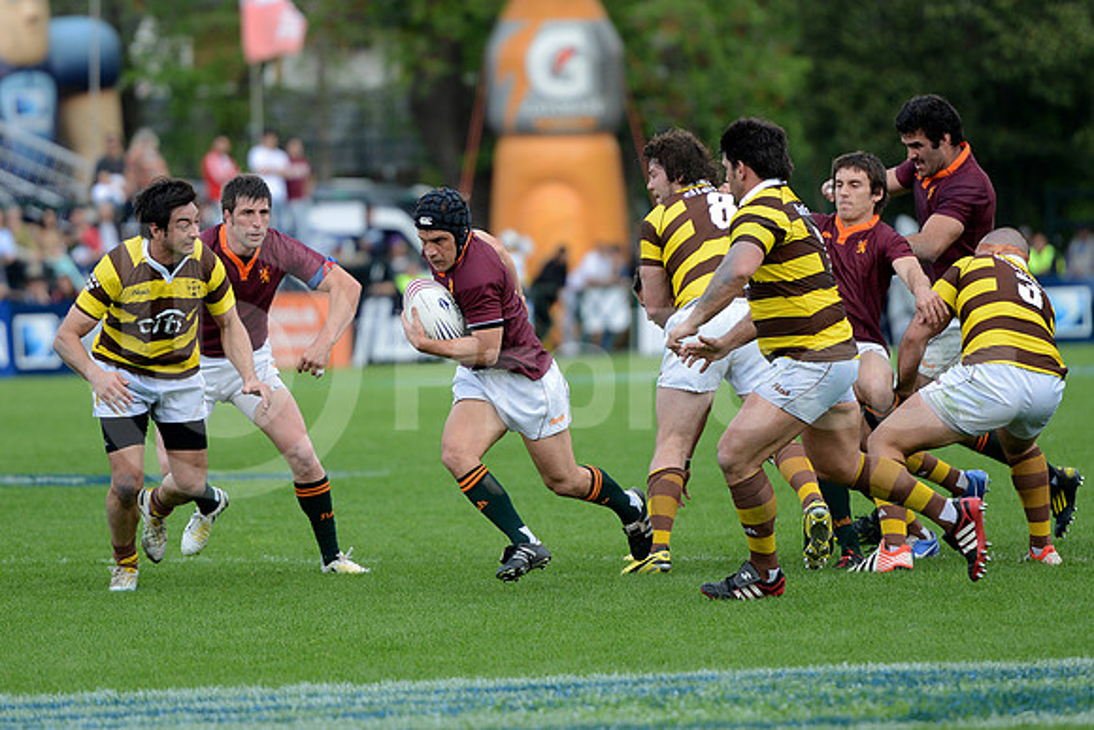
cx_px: 547
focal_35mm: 195
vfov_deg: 7.0
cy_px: 365
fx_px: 5927
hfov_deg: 10.5
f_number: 2.8
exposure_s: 1/800
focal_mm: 195
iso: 320
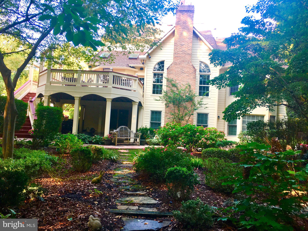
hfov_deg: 61.7
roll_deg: -3.2
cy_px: 116
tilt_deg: +4.3
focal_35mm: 29
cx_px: 154
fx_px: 258
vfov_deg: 48.2
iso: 32
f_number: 2.2
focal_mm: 4.15
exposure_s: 1/120
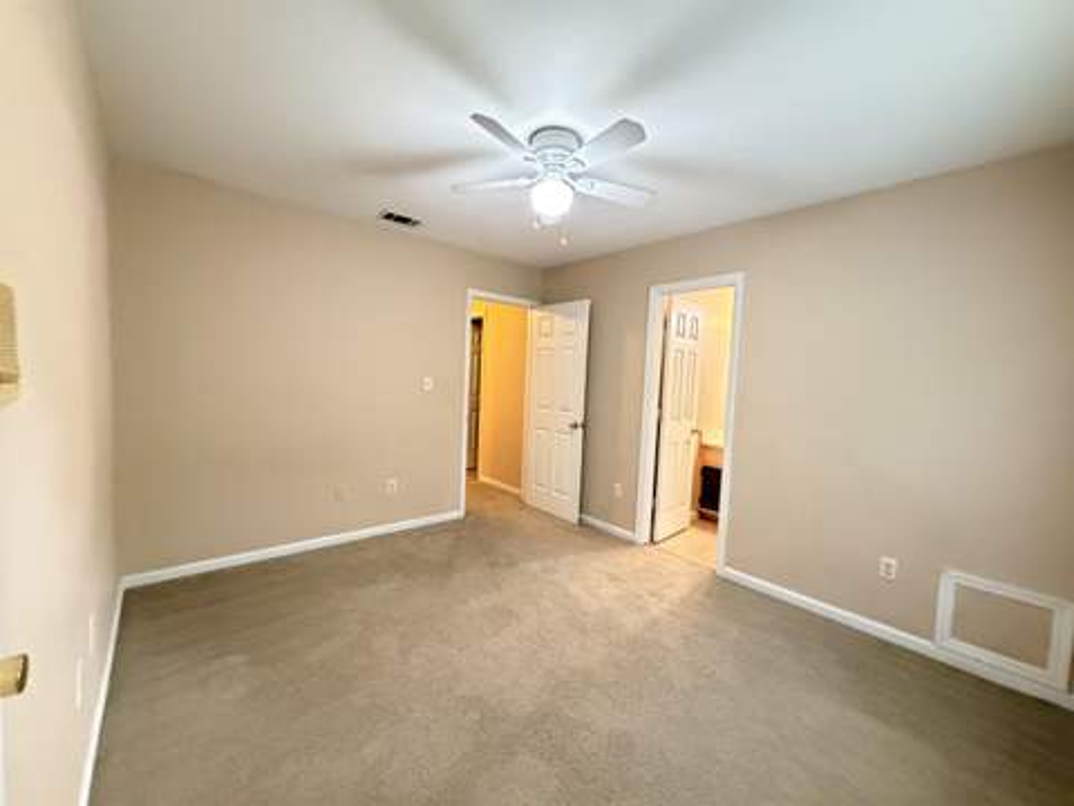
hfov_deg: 102.1
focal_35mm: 14
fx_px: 434
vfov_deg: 85.7
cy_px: 403
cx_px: 537
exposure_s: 1/60
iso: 1250
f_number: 2.2
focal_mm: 2.22
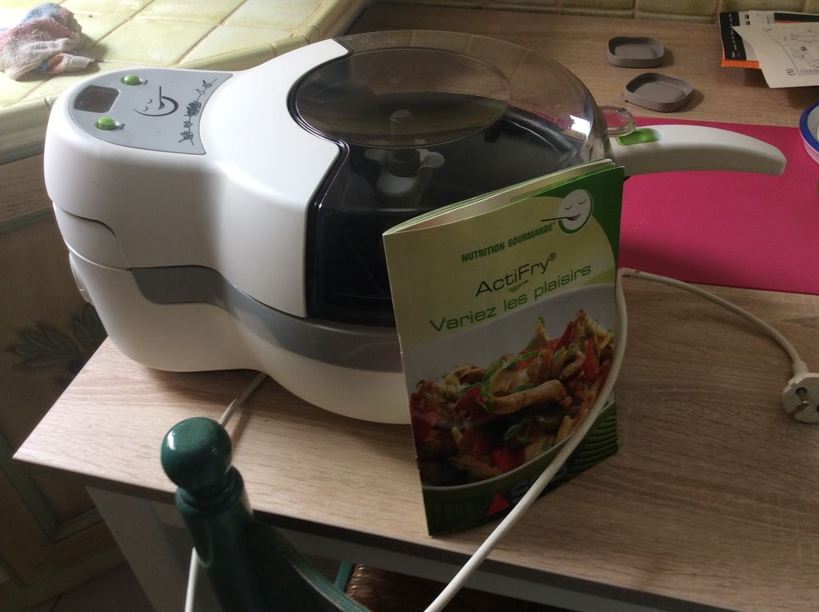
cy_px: 306
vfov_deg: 44.1
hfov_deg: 56.9
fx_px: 756
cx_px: 410
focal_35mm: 32
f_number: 2.4
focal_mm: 3.3
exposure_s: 1/33
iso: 40
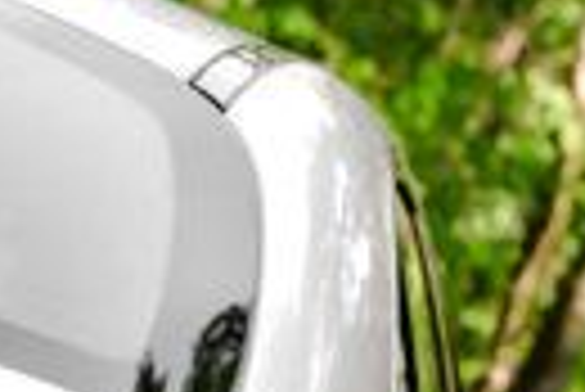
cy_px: 917
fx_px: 4815
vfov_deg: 4.6
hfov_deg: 6.9
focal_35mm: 296
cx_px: -261
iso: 500
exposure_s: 1/250
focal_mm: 60
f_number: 7.1
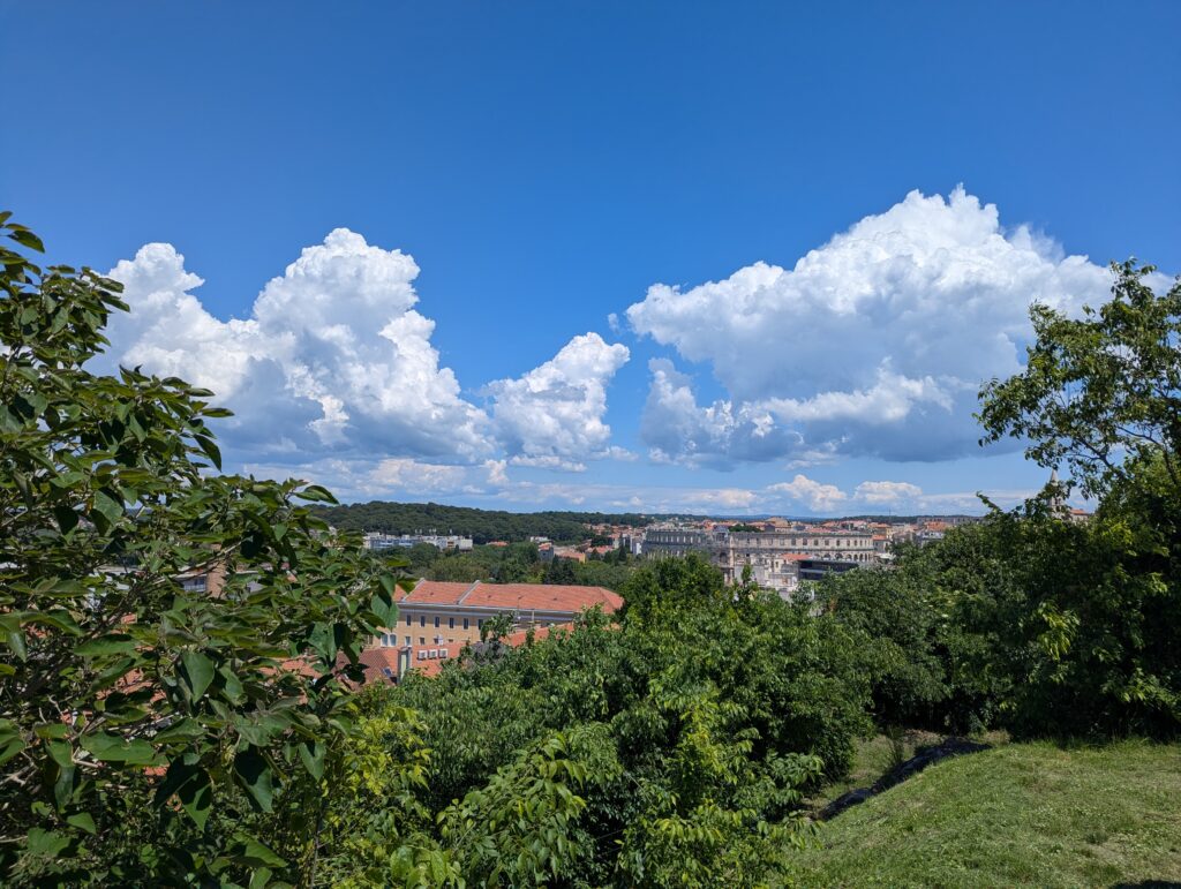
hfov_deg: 71.5
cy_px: 444
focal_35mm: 24
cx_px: 590
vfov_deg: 56.9
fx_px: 820
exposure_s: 1/4049
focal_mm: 6.81
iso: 46
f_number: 1.85
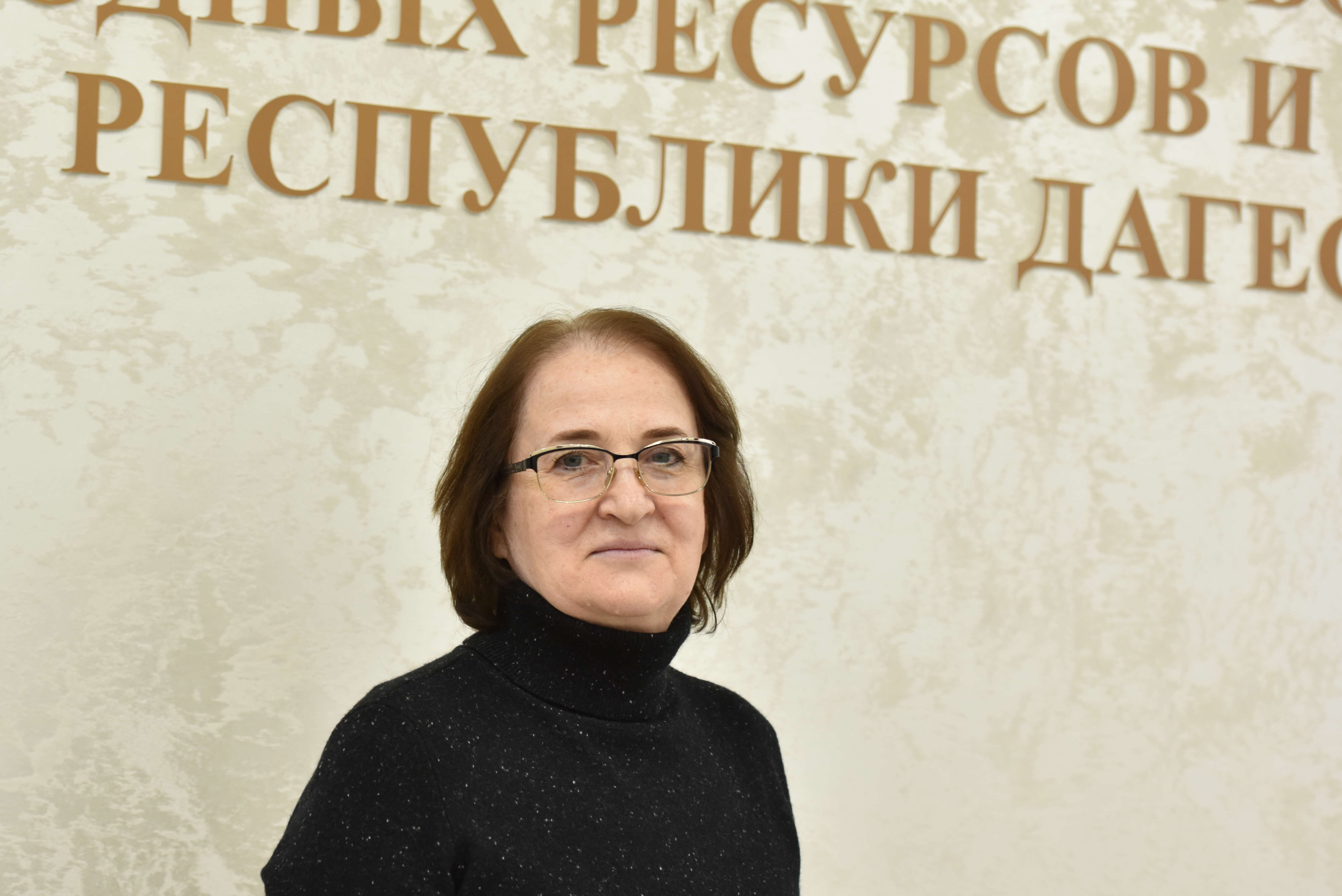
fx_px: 3542
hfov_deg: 21.4
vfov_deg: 14.4
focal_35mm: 95
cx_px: 490
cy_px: 514
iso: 640
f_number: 4
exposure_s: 1/80
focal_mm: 70
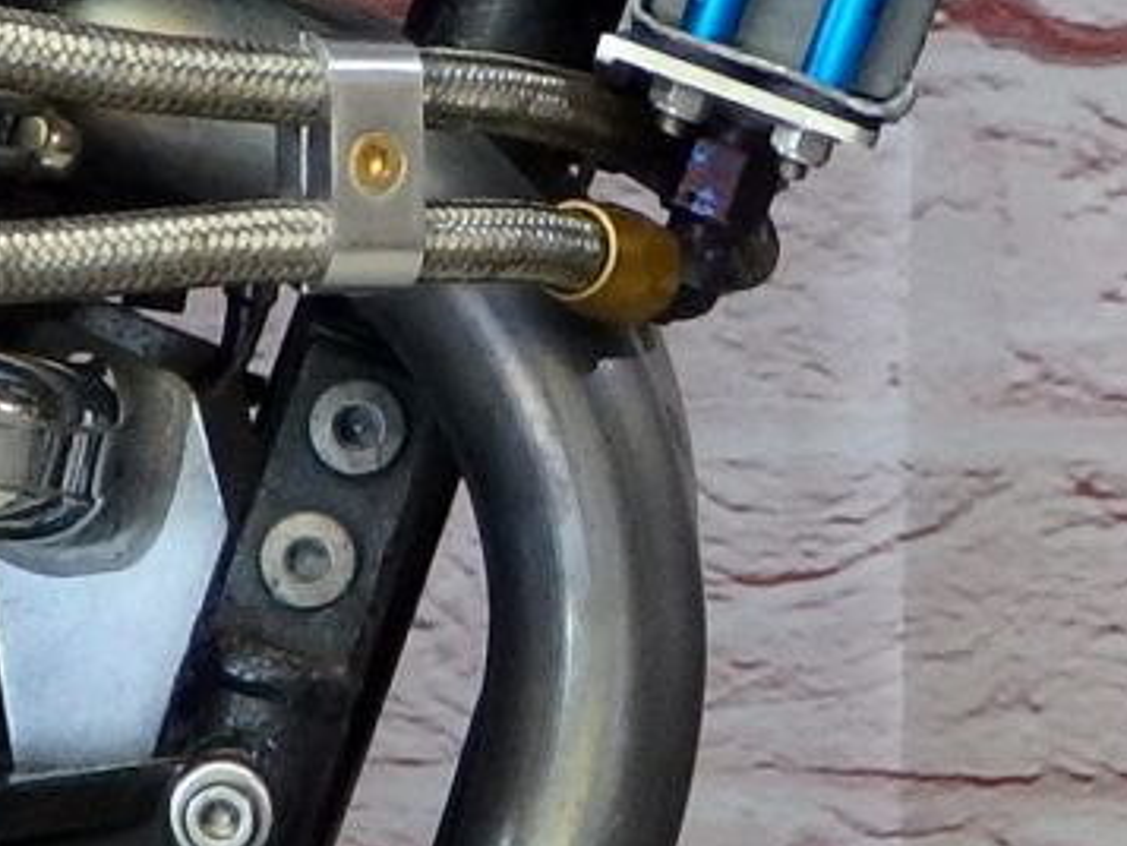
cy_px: 423
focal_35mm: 351
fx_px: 11431
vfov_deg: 4.2
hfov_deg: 5.6
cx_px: 590
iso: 125
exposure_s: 1/15
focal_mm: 8.9
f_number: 4
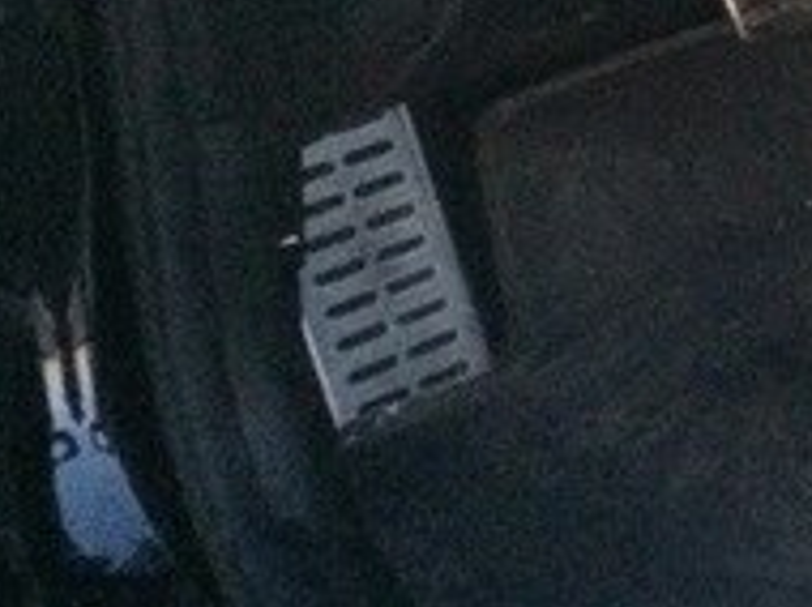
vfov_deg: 14.0
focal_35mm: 101
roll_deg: -4.2
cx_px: 1244
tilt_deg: -32.1
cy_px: -177
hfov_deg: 17.4
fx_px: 2366
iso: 400
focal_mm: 4.15
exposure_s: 1/17
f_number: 2.2
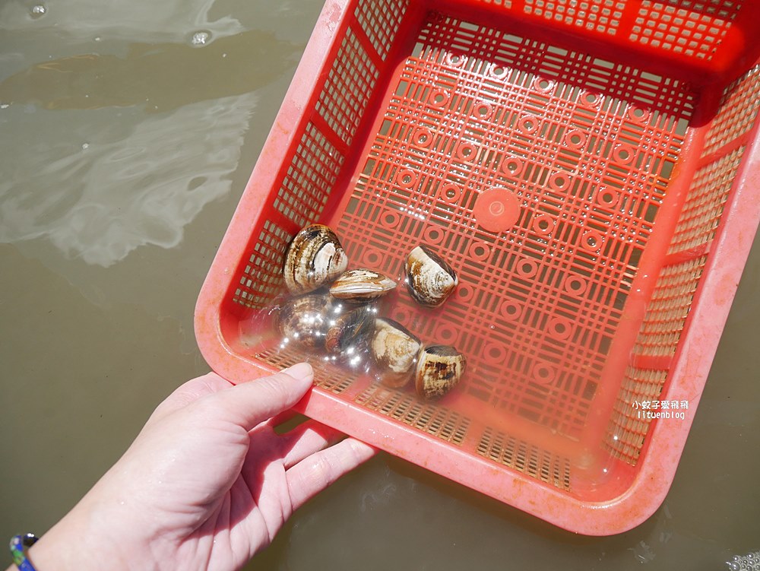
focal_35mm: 28
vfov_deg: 49.8
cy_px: 286
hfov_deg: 63.4
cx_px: 380
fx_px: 615
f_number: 5
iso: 200
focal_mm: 14
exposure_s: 1/1000
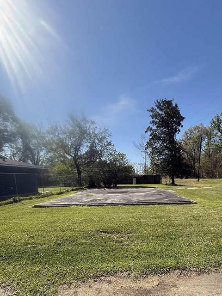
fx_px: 180
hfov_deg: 62.9
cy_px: 211
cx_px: 133
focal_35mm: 21
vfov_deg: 74.9
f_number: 2.2
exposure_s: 1/1795
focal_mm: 2.22
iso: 50
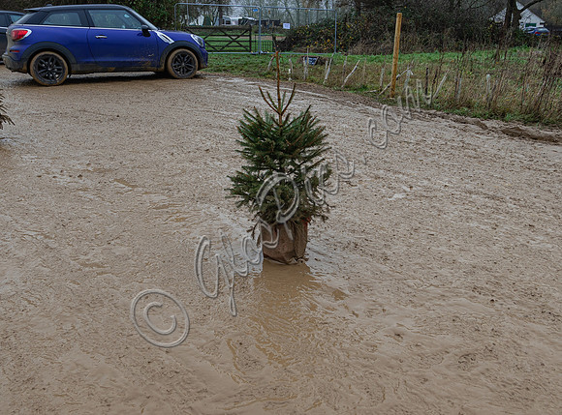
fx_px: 553
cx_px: 303
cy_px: 208
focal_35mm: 34
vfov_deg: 41.2
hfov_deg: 53.8
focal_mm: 14.4
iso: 200
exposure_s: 1/125
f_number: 3.5
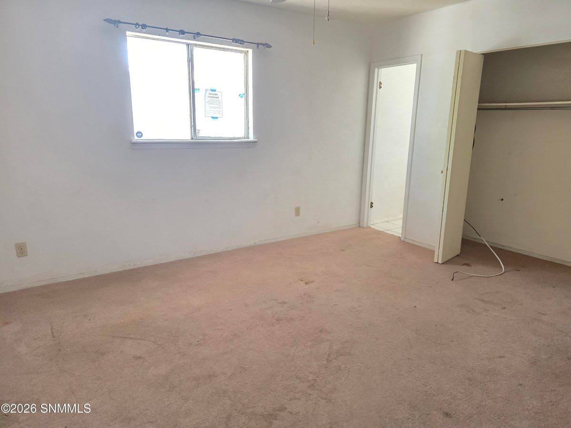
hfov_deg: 73.9
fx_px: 379
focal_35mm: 23
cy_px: 214
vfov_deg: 58.9
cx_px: 286
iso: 1000
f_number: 1.7
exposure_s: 1/120
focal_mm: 6.3
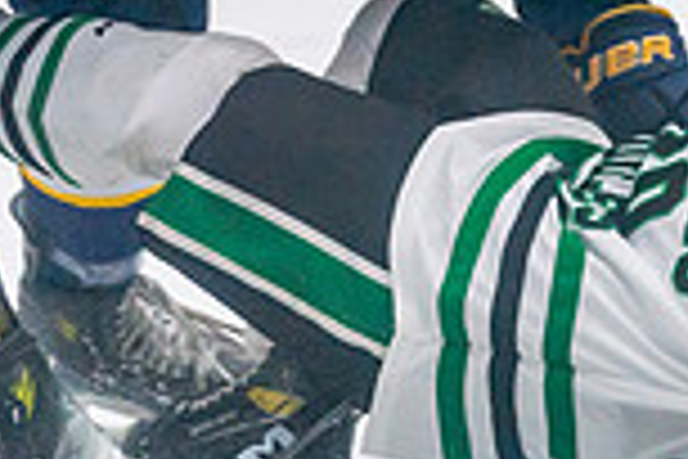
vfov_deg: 2.4
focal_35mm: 582
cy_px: -394
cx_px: 306
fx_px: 11122
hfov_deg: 3.5
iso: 4000
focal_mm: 154
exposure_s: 1/1600
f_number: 2.8
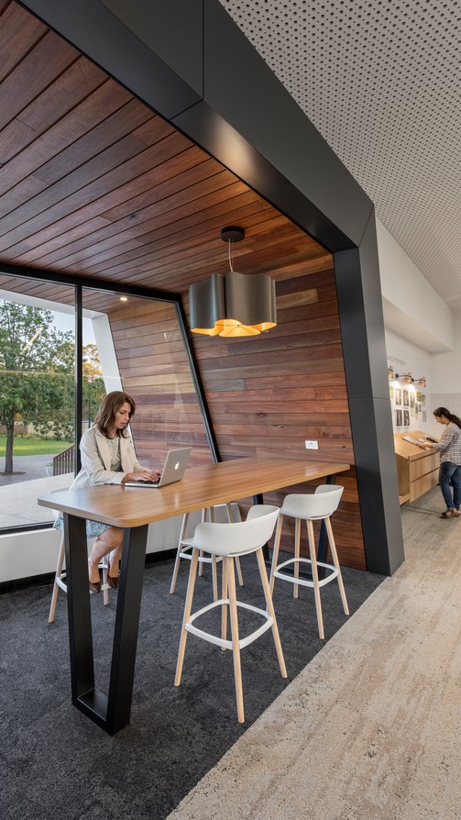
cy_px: 412
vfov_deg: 89.6
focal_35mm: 19
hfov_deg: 58.3
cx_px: 224
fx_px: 413
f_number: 11
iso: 400
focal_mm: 18
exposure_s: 1/5
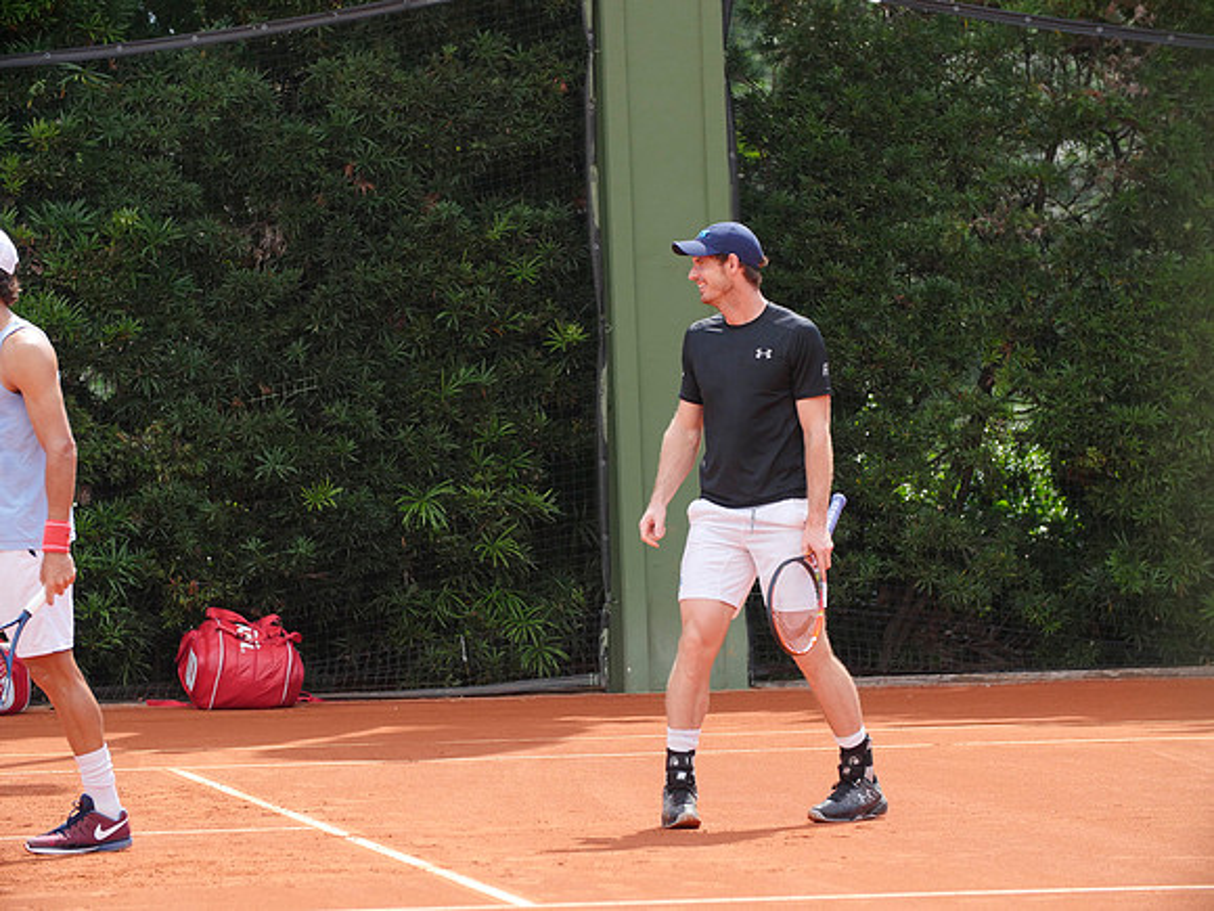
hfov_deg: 7.7
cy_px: 456
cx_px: 607
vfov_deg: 5.8
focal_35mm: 256
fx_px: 8978
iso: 400
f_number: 3.5
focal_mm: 128
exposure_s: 1/1600
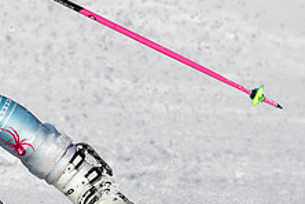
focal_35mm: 1621
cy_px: 6
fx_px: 13732
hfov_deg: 1.3
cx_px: -98
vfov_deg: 0.8
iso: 200
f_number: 8
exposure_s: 1/2000
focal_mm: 400
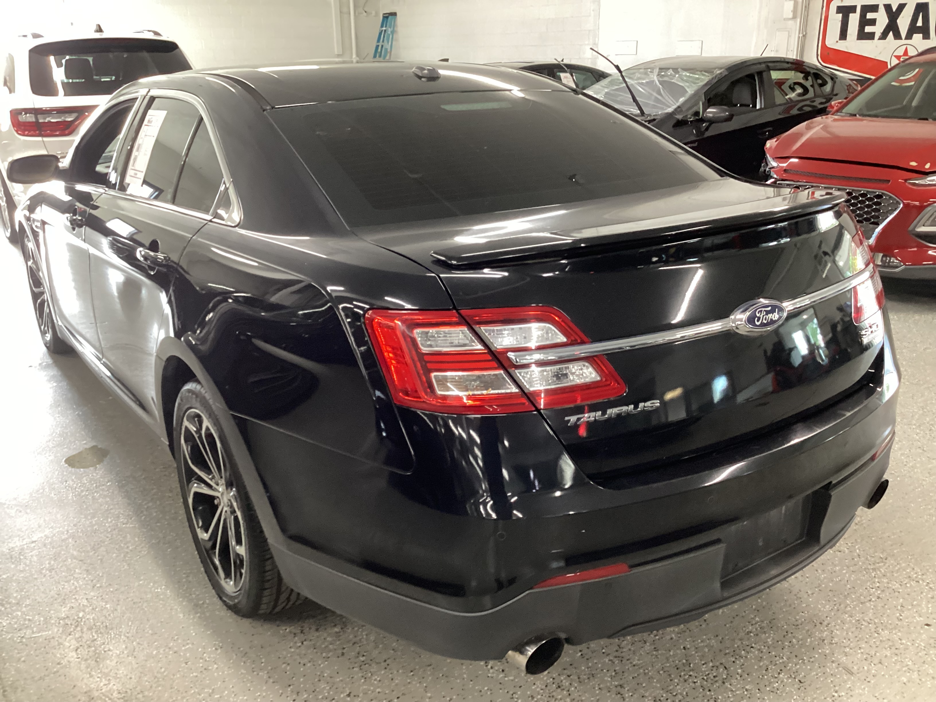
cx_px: 468
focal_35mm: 31
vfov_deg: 45.4
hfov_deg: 58.4
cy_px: 351
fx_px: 838
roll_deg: +0.4
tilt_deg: -20.5
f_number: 2.4
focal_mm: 3.3
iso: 320
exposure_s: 1/50
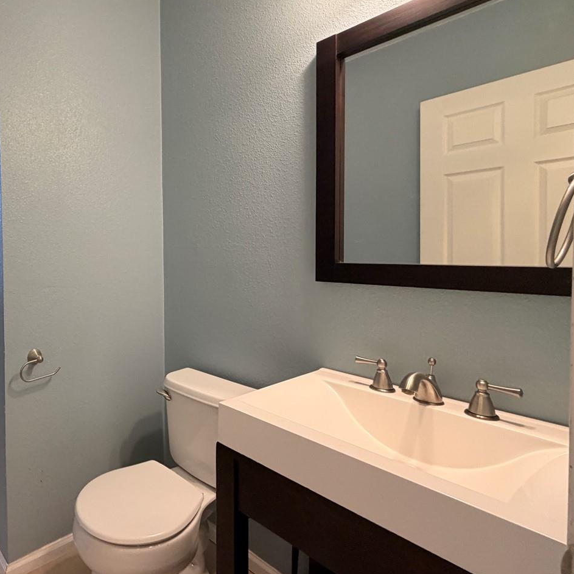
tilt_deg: -2.8
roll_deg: -0.3
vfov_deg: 72.0
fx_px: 394
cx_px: 116
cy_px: 264
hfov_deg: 65.7
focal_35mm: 21
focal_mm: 2.22
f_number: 2.2
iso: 250
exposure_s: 1/60
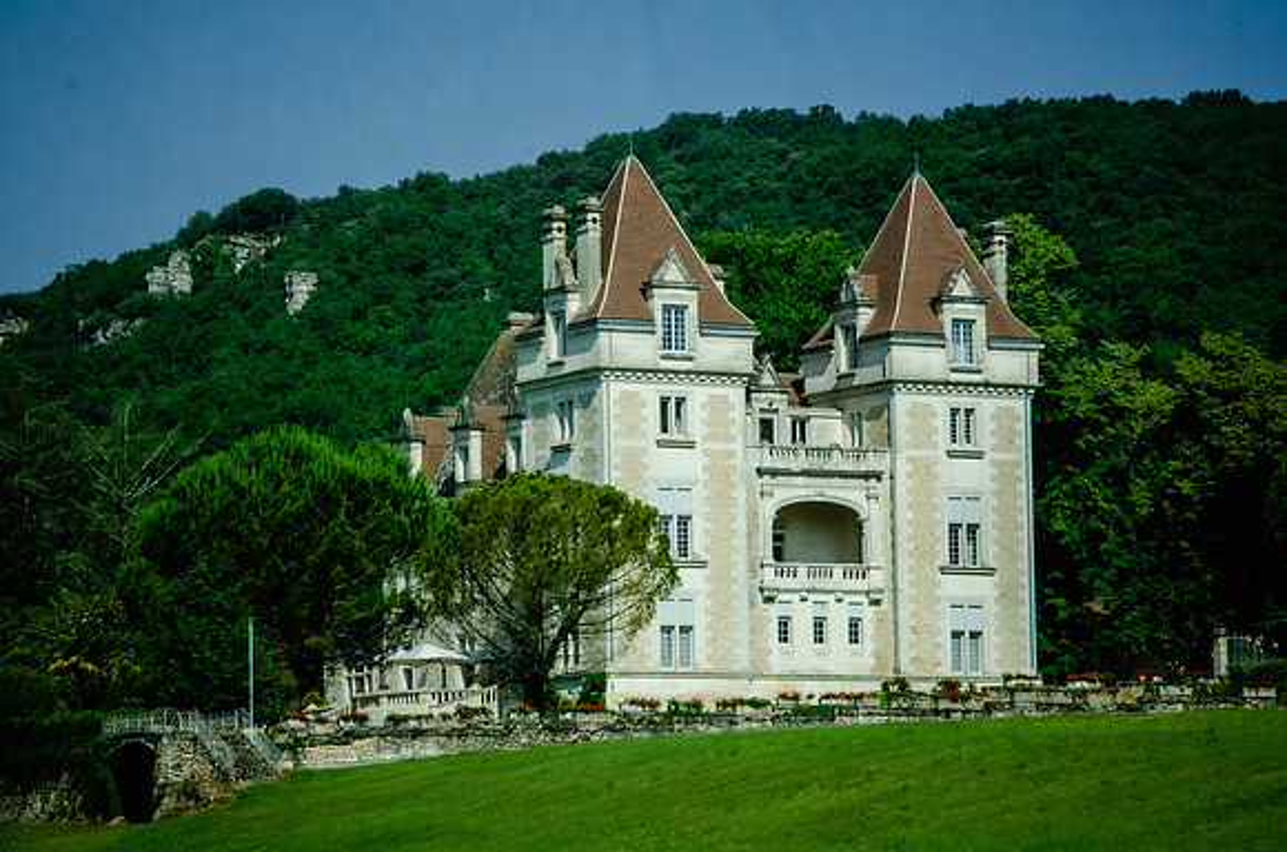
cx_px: 644
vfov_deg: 8.7
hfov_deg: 13.1
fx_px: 5618
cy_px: 426
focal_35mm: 158
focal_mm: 105
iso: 3200
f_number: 11
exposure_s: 1/2000
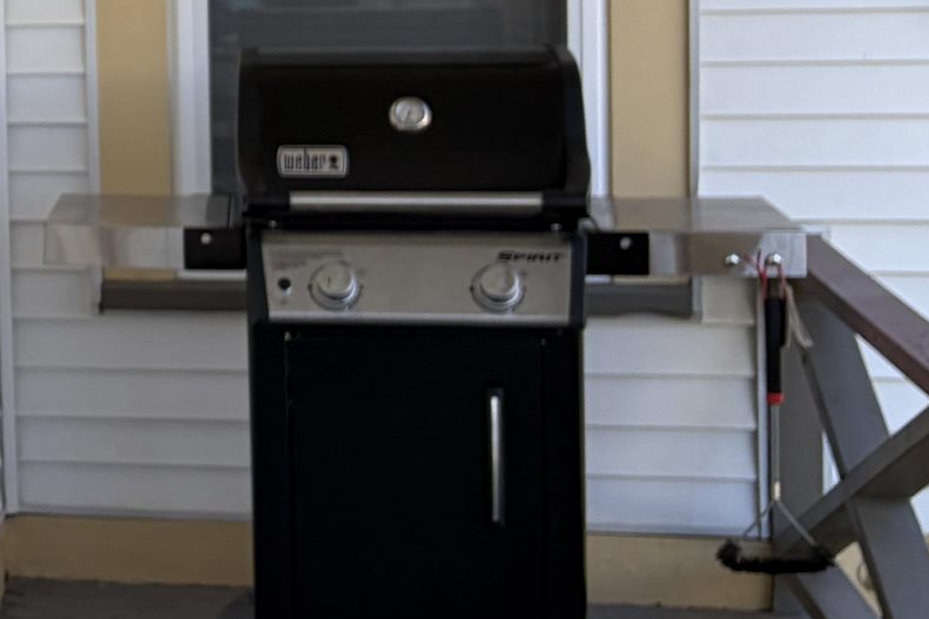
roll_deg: +1.5
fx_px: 2709
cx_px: -544
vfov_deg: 12.9
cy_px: -5
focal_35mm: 105
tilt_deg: -2.3
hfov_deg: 17.2
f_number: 1.6
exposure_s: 1/791
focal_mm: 5.96
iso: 50
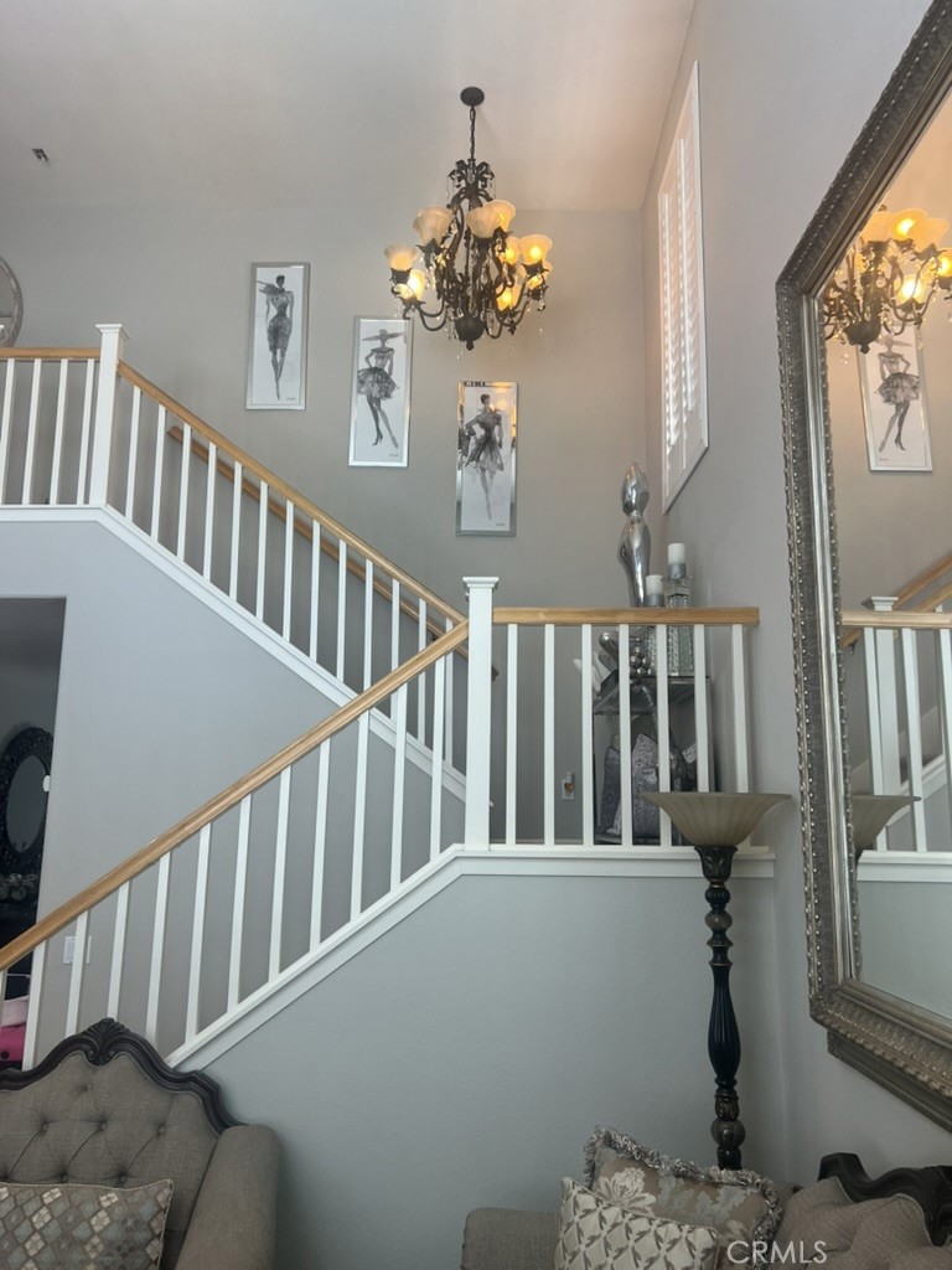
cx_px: 476
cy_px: 635
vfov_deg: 67.3
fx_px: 953
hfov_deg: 53.1
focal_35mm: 26
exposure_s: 1/120
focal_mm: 5.7
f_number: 1.5
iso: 64
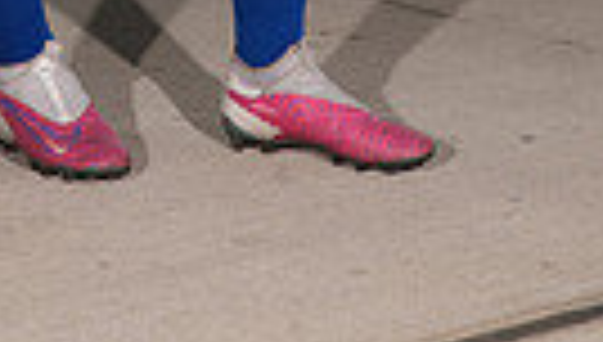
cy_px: -621
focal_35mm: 228
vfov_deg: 5.1
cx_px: 58
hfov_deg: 9.4
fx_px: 3653
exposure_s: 1/320
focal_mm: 65
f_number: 7.1
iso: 250
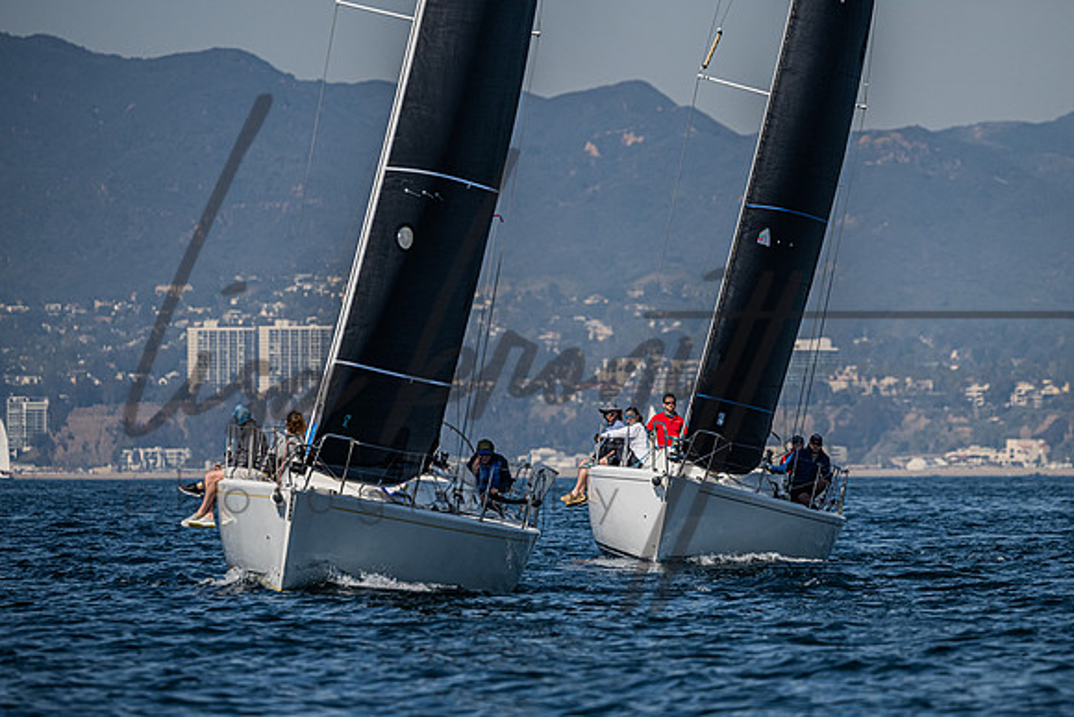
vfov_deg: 3.9
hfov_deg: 5.8
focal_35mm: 356
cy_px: 312
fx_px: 10619
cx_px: 631
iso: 400
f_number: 5
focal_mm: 260
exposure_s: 1/6400
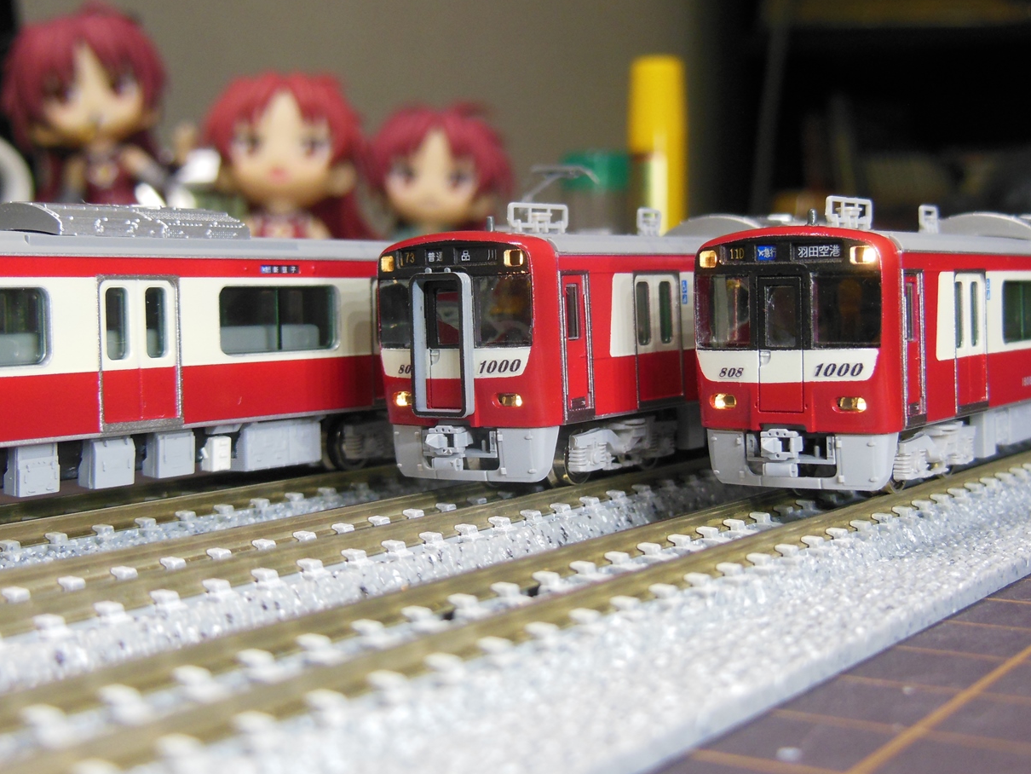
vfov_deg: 26.6
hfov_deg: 34.9
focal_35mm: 55
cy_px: 371
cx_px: 498
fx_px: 1638
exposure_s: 1/20
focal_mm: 9.3
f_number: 4.7
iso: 400
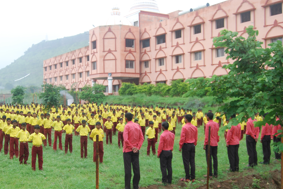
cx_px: 112
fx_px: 346
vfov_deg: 30.6
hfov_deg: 44.2
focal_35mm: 44
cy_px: 102
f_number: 6.3
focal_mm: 22
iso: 100
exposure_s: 1/160
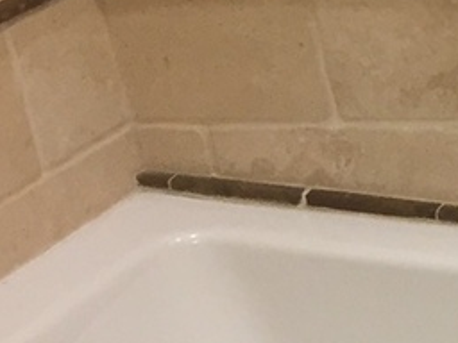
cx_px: 941
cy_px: 234
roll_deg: +5.5
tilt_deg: -25.6
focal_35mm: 163
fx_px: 2157
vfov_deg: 9.1
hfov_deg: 10.9
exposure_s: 1/30
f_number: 2.2
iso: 100
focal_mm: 4.15
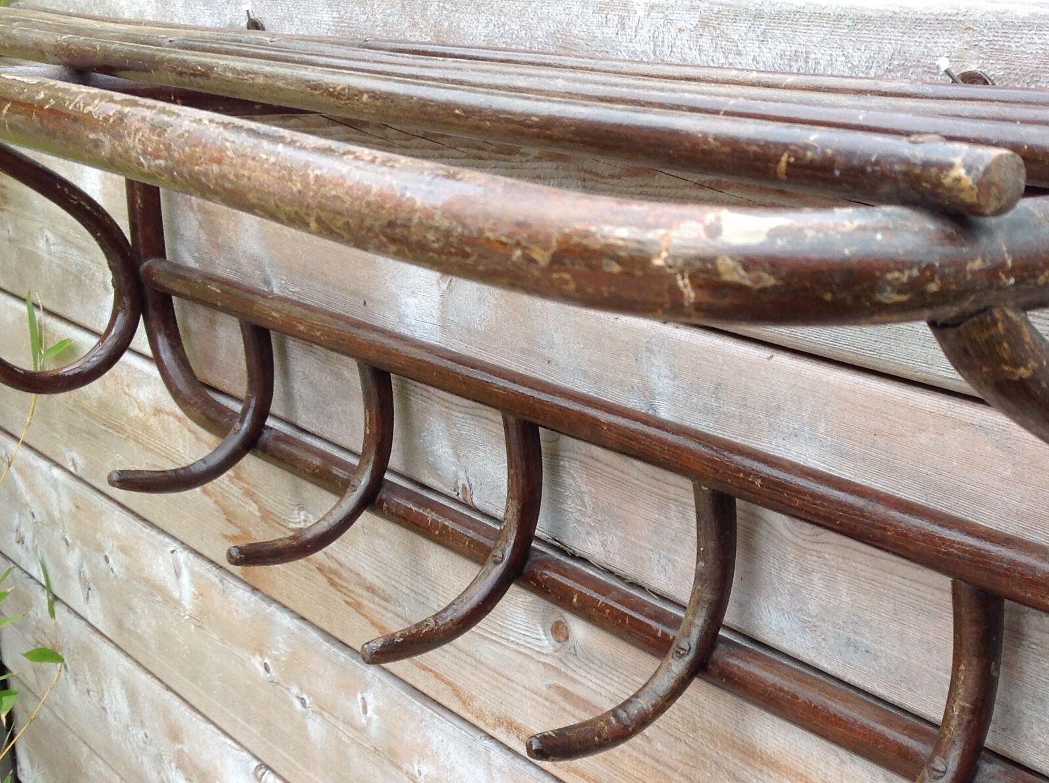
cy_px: 574
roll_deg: -0.2
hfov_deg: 33.4
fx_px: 1725
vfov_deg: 25.3
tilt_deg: -20.9
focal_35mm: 57
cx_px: 743
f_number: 2.4
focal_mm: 4.28
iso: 50
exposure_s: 1/256
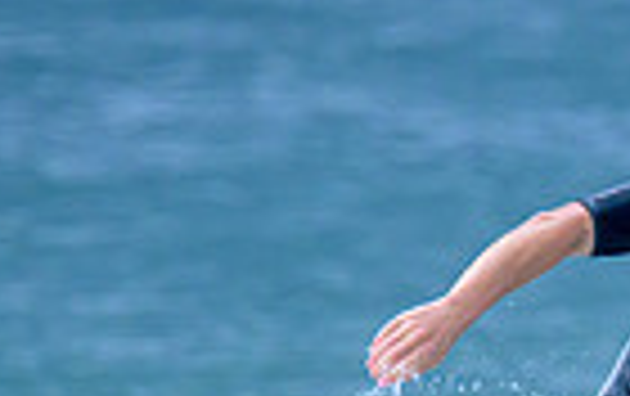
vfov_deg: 0.4
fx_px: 51798
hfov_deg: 0.7
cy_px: 515
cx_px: 845
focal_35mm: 3012
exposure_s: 1/2000
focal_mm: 560
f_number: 8
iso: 1400
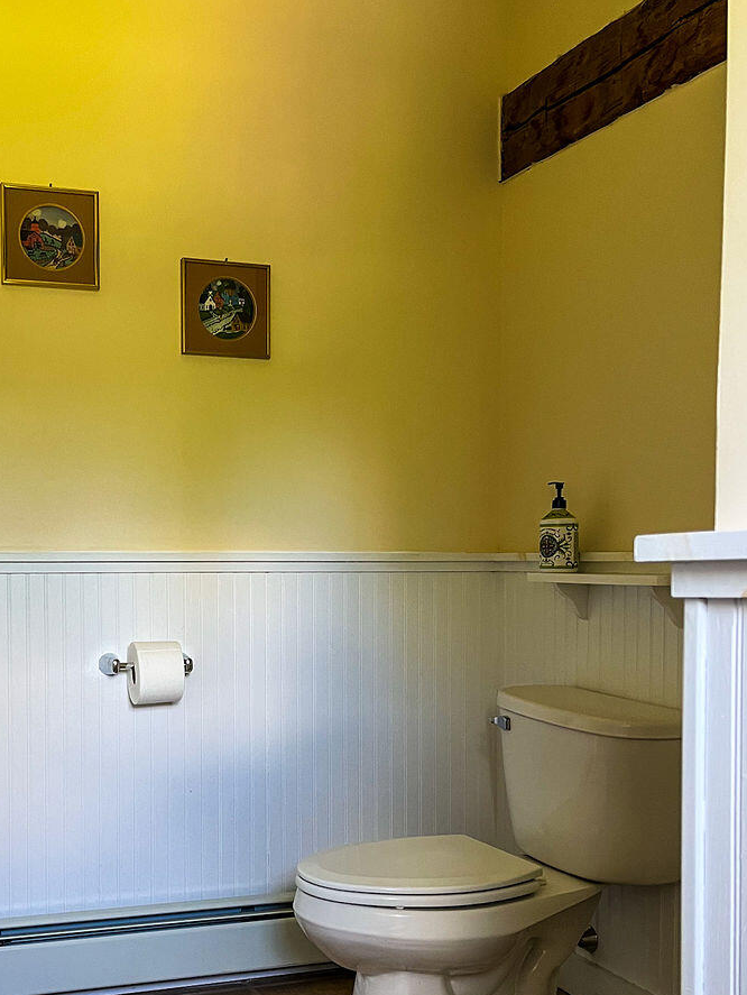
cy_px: 611
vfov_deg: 46.4
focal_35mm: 40
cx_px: 228
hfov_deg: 35.5
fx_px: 1150
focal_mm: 5.1
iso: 160
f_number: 1.6
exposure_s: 1/60
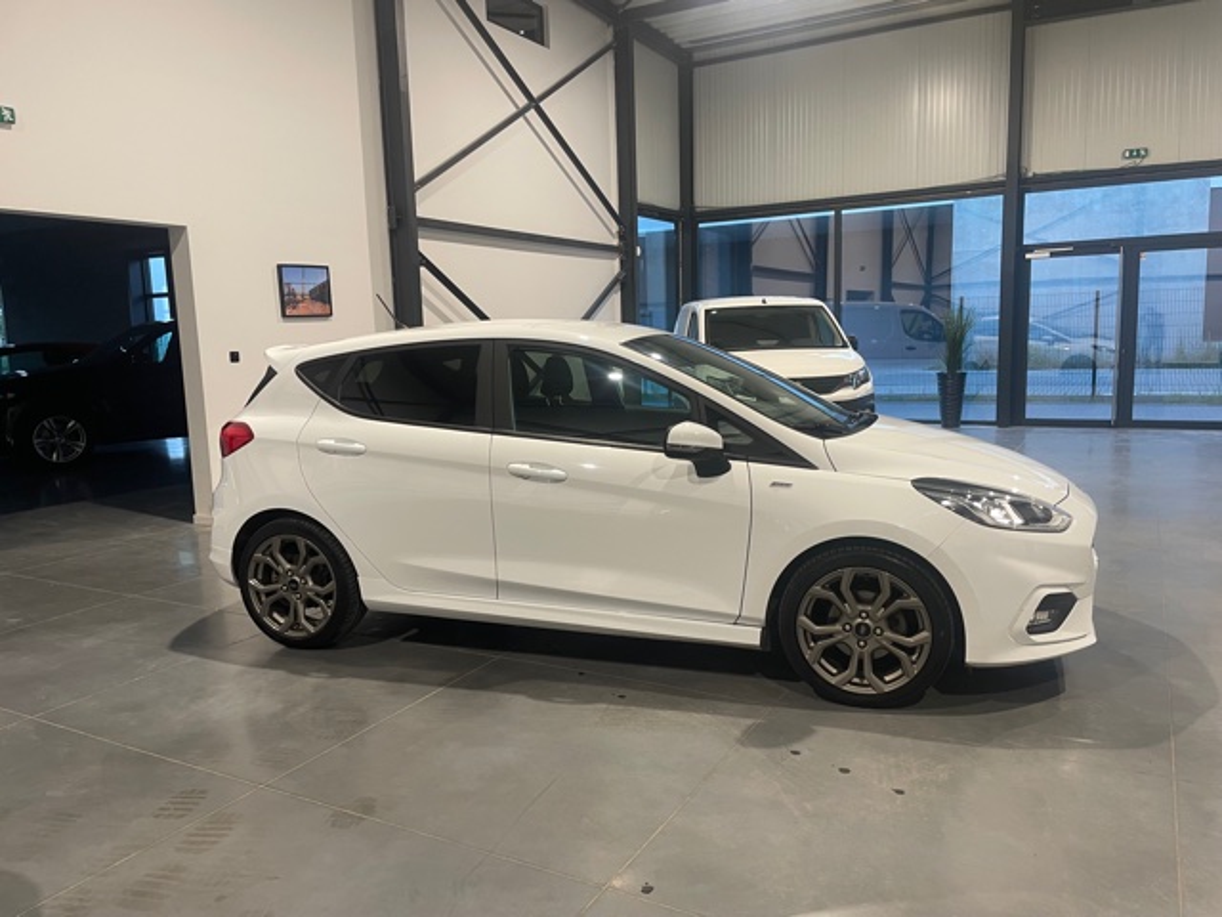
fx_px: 918
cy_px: 458
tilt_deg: -9.1
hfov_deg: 67.3
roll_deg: +1.4
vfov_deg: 53.1
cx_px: 611
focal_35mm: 26
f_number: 1.6
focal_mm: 4.2
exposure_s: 1/50
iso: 64
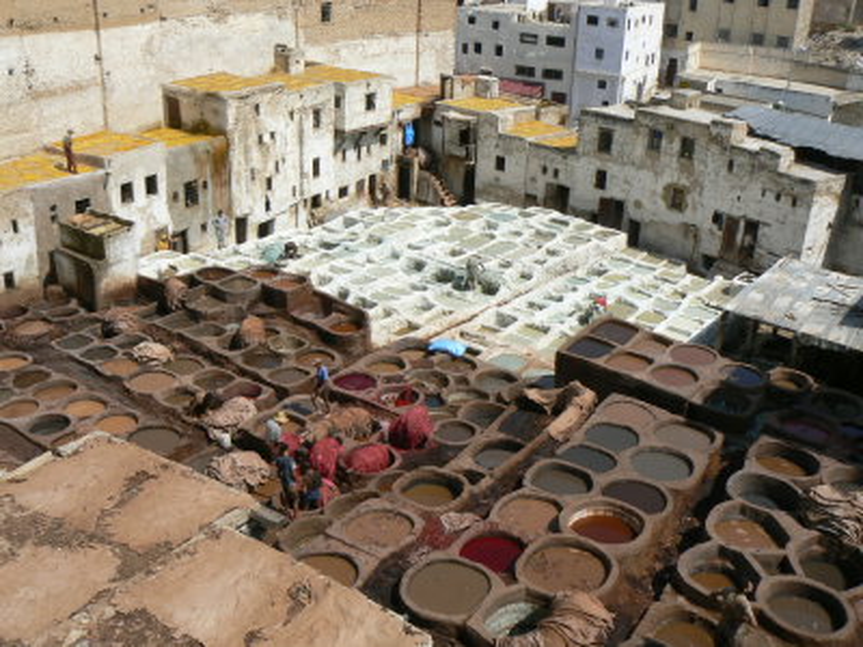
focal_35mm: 36
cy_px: 324
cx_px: 432
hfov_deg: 51.4
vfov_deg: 39.7
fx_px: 898
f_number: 8
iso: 80
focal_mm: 6
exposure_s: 1/400
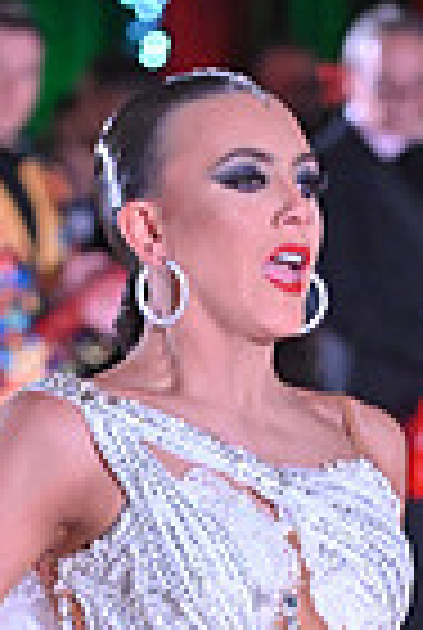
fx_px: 8698
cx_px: 497
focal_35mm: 496
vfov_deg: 4.1
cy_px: 882
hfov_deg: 2.8
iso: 5000
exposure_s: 1/400
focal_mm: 120
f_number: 5
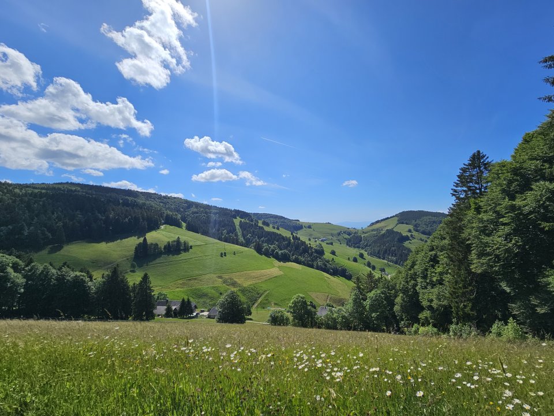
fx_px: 208
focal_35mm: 13
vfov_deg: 89.9
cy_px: 208
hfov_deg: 106.2
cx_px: 277
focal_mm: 2.2
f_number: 2.2
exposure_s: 1/4554
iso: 50
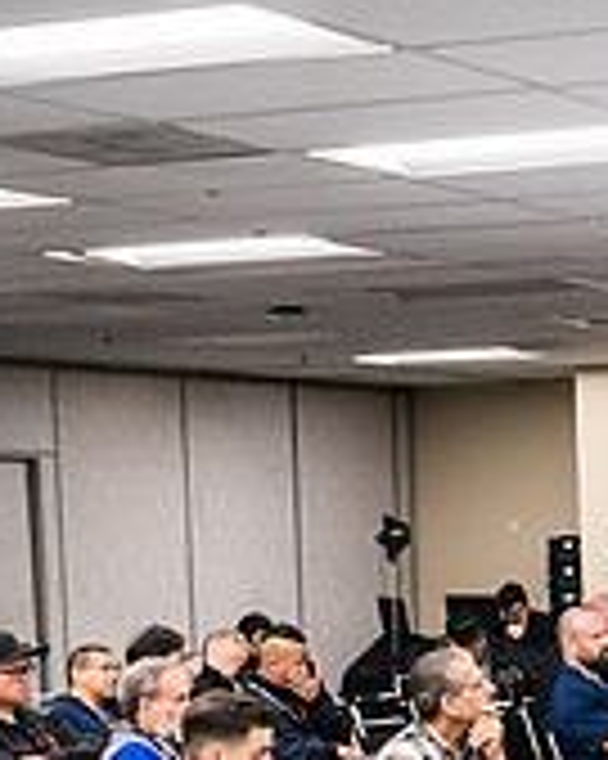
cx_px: 959
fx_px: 2544
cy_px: 693
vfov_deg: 16.8
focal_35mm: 113
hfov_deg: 12.8
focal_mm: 35
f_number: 5
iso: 3200
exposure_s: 1/200
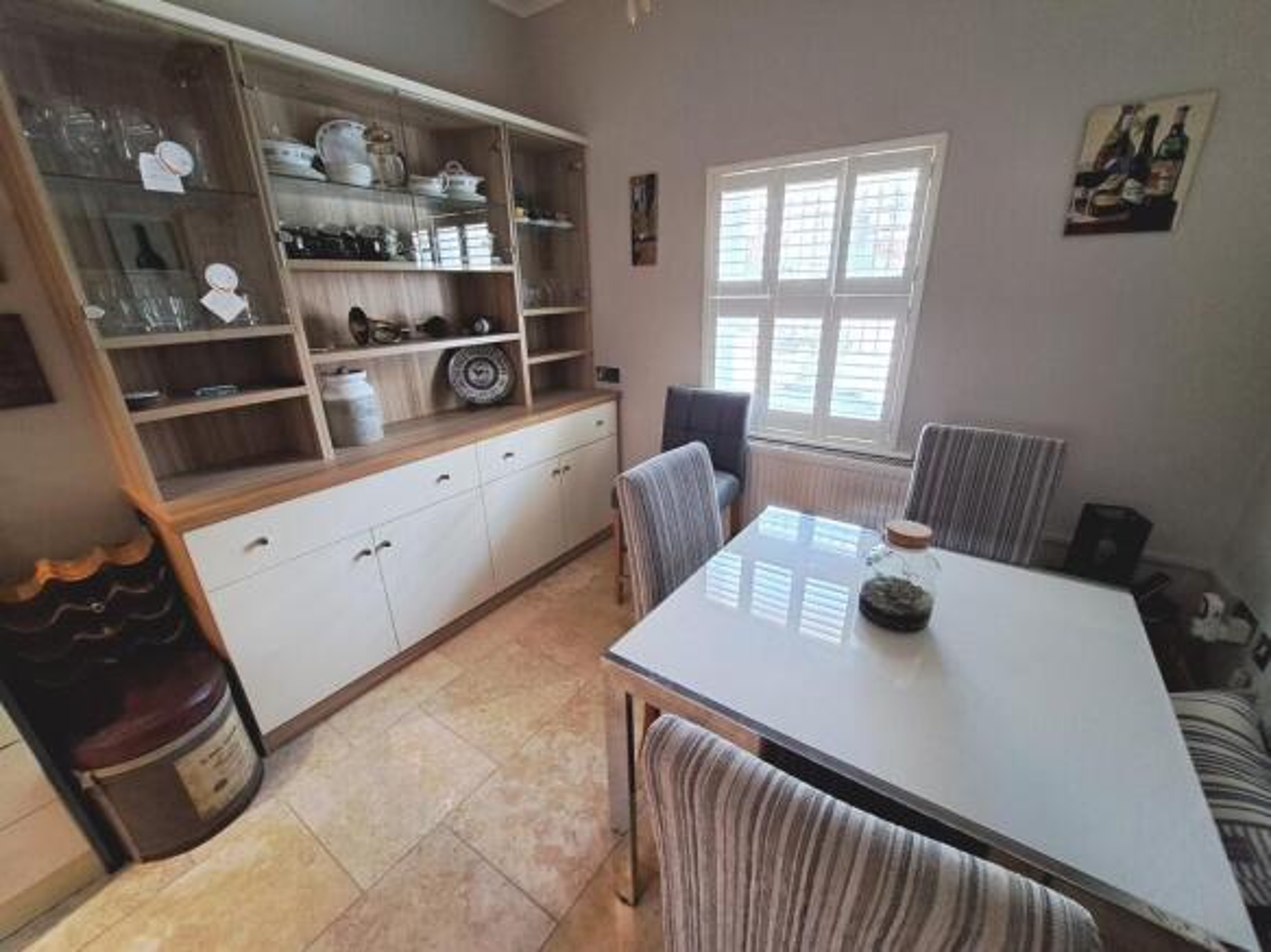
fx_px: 477
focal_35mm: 13
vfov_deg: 89.9
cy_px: 476
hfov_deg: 106.2
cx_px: 636
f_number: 2.2
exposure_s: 1/50
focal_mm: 1.74
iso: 160
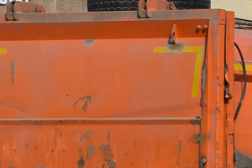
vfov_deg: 5.1
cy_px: 147
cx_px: 257
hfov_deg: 7.6
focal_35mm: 269
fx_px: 1884
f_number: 5.6
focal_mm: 45
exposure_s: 1/1000
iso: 200
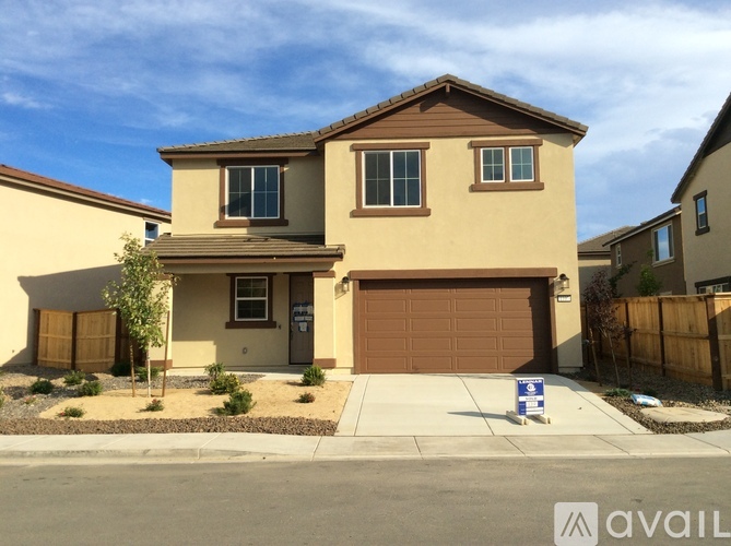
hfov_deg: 56.9
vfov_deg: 44.1
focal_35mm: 32
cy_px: 273
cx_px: 366
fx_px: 675
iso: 32
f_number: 2.4
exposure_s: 1/1431
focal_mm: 3.3
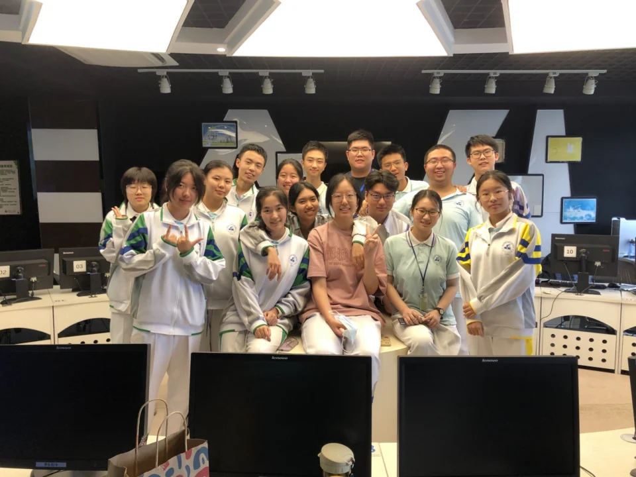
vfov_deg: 49.7
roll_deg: +0.2
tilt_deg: -5.4
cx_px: 318
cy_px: 238
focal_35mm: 28
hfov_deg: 63.4
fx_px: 514
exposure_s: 1/33
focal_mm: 3.99
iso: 40
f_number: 1.8
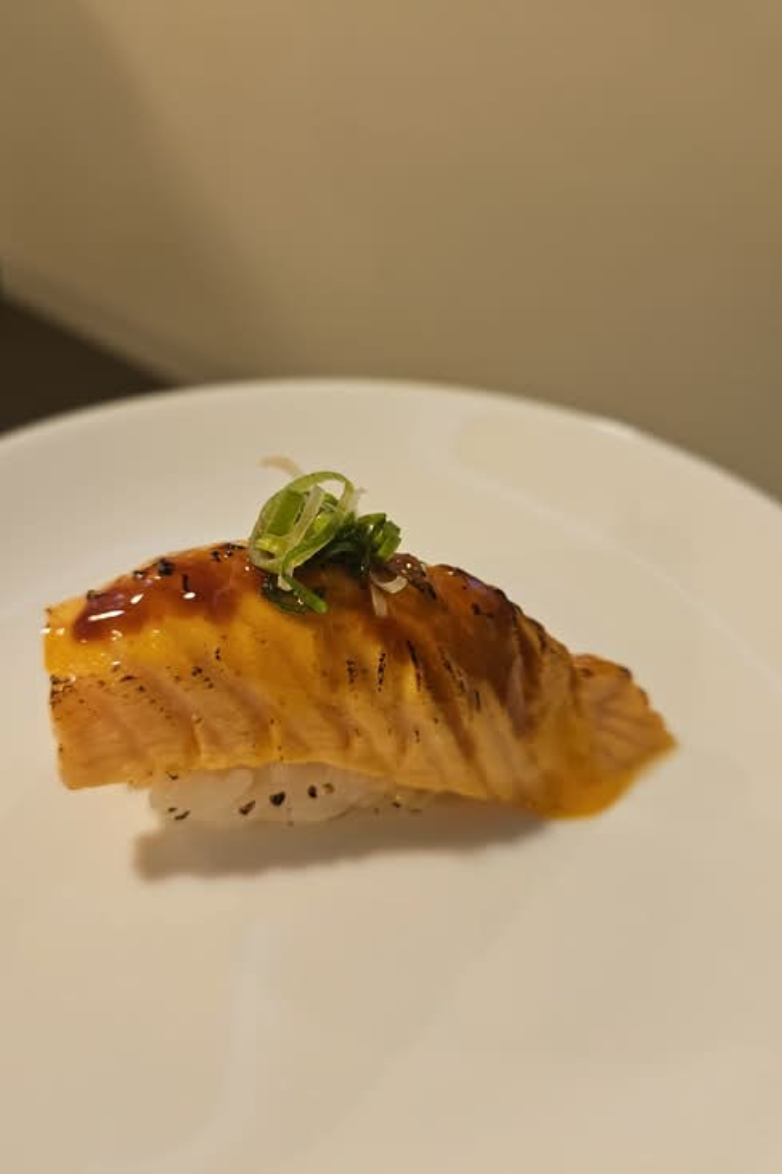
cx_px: 363
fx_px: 782
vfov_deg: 73.8
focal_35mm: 24
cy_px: 587
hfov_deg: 53.1
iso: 400
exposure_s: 1/60
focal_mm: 5.4
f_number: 1.8
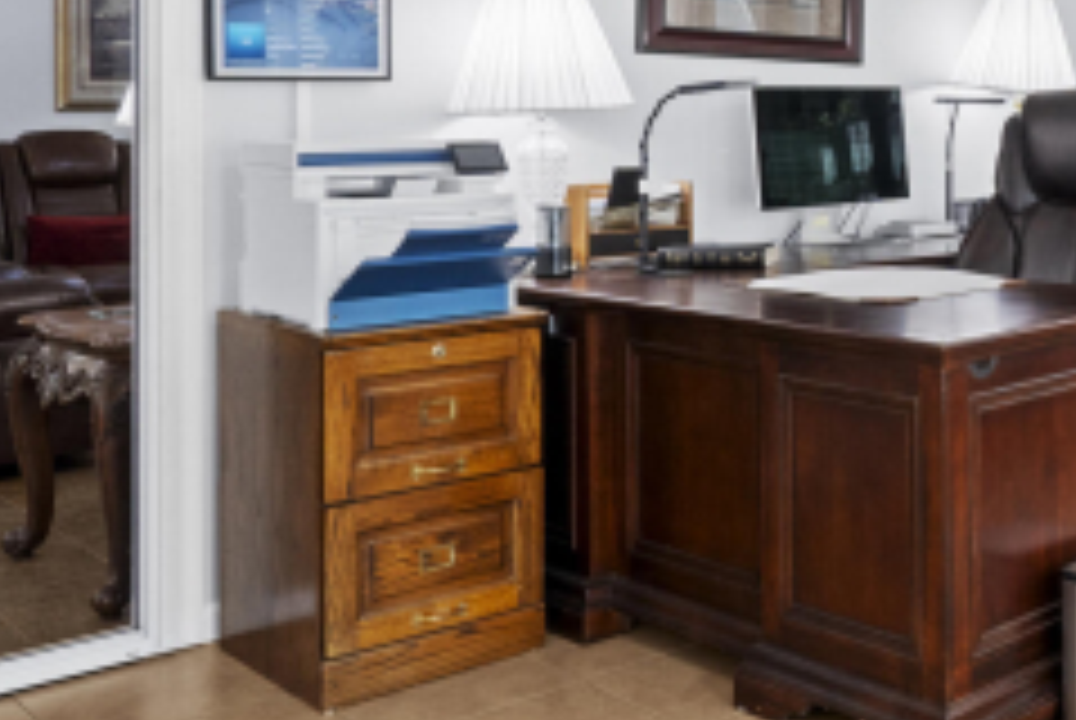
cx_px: 1112
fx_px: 1406
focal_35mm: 47
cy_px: 90
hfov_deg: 36.9
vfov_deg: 27.8
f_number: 10
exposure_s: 1/4
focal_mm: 10
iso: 400
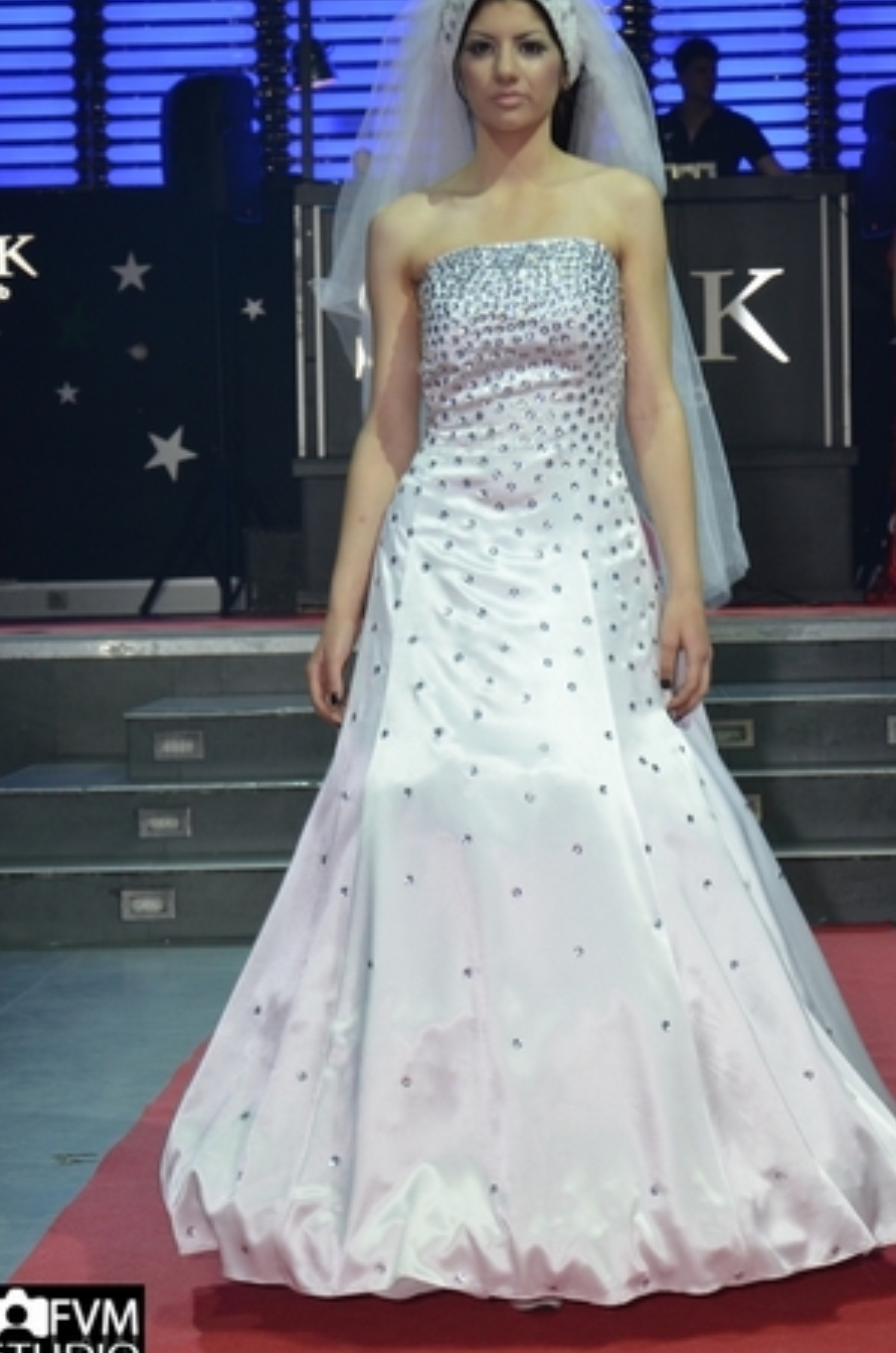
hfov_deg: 15.6
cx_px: 498
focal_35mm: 87
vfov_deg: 23.4
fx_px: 3260
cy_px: 604
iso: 640
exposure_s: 1/60
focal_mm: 50
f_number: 6.3
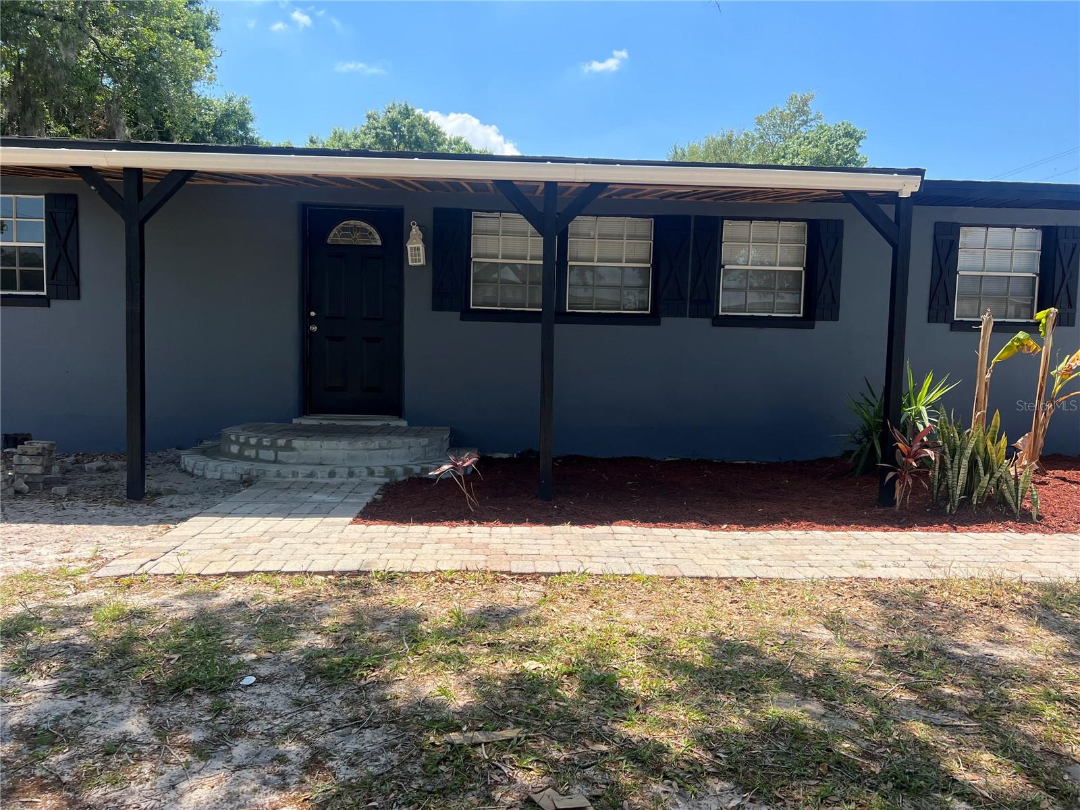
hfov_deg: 67.3
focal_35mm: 26
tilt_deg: -4.5
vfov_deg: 53.1
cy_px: 405
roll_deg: -1.3
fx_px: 811
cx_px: 540
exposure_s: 1/2123
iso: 50
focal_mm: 5.7
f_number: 1.5
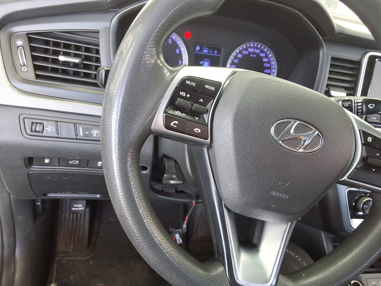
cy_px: 143
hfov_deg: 63.4
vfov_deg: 49.7
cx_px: 190
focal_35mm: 28
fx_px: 308
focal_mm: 2.91
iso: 100
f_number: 1.9
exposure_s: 1/40
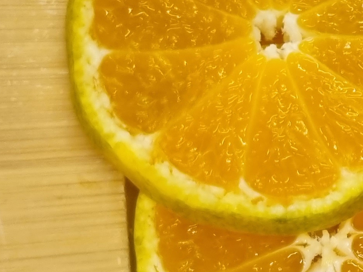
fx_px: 1164
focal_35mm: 111
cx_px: 702
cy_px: 116
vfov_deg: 13.3
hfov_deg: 14.9
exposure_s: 1/120
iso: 320
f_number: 1.8
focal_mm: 5.4
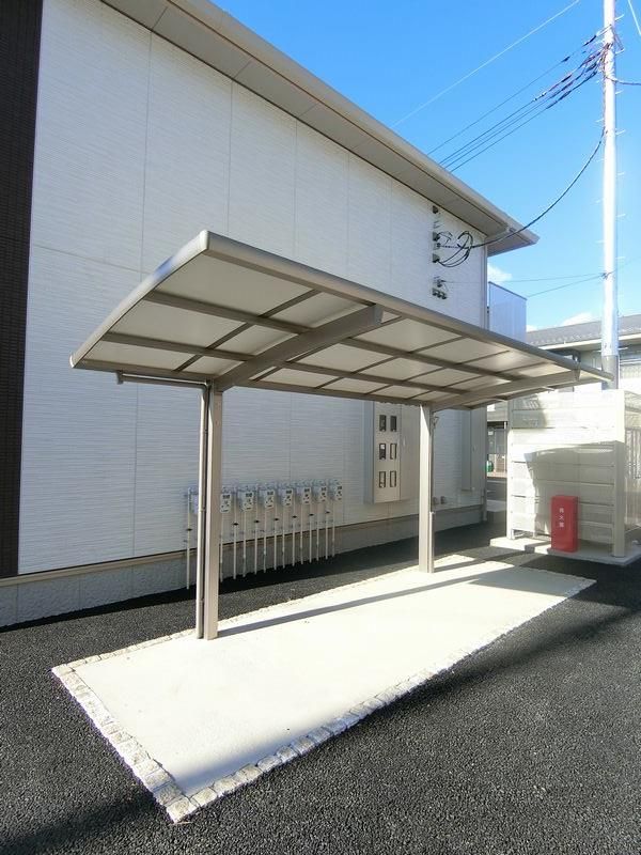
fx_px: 469
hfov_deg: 68.7
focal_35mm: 19
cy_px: 428
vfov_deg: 84.7
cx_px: 320
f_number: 2.7
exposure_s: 1/640
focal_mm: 4.06
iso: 80
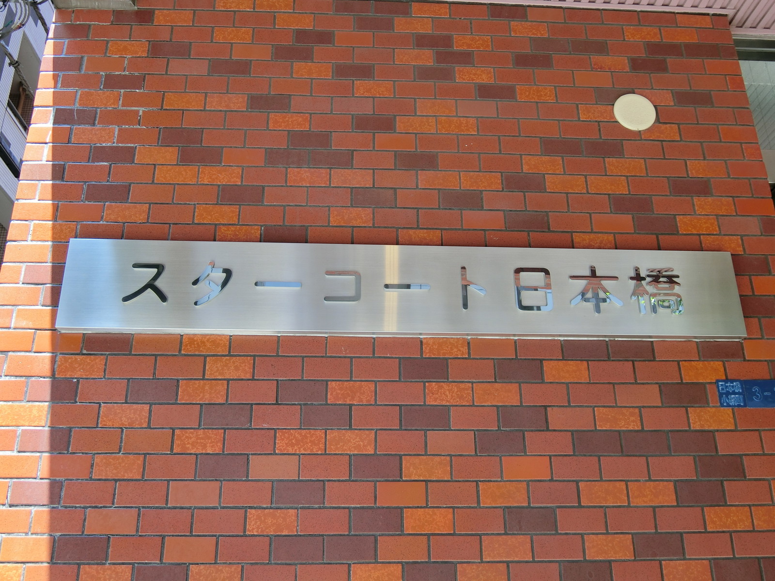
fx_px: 761
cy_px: 290
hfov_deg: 54.0
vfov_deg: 41.8
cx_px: 388
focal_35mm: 34
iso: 100
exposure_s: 1/125
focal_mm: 7.2
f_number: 3.4
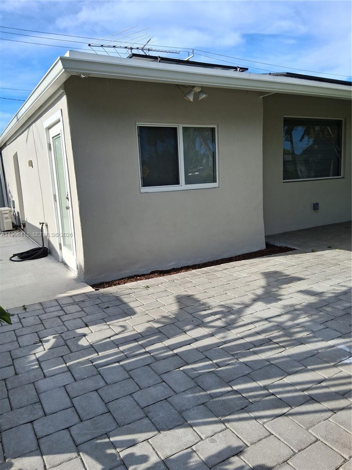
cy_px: 235
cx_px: 176
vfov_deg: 67.3
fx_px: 353
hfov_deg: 53.1
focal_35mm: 26
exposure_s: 1/628
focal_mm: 3.98
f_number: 1.8
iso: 25
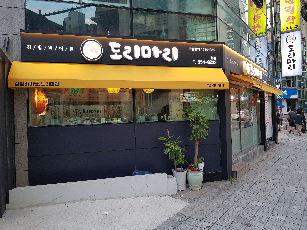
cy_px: 115
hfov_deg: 67.3
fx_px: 231
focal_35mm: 26
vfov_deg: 53.1
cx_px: 154
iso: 50
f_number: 1.7
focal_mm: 4.3
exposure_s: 1/60
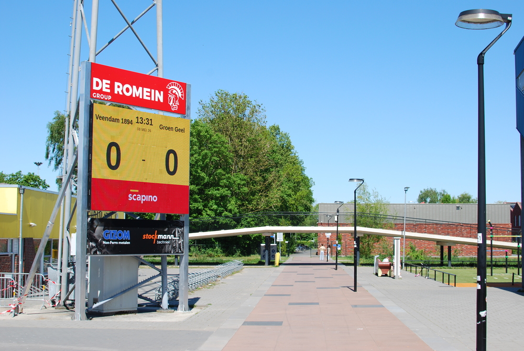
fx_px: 765
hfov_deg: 37.8
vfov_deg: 25.8
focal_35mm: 52
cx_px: 262
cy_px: 176
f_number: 7.1
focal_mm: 35
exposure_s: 1/200
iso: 100
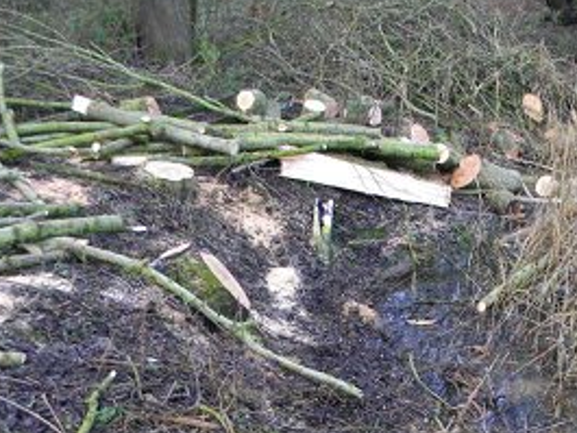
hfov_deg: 34.1
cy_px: 337
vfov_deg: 26.6
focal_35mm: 54
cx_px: 488
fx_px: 901
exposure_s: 1/59.8
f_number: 3.5
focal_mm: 5
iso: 190
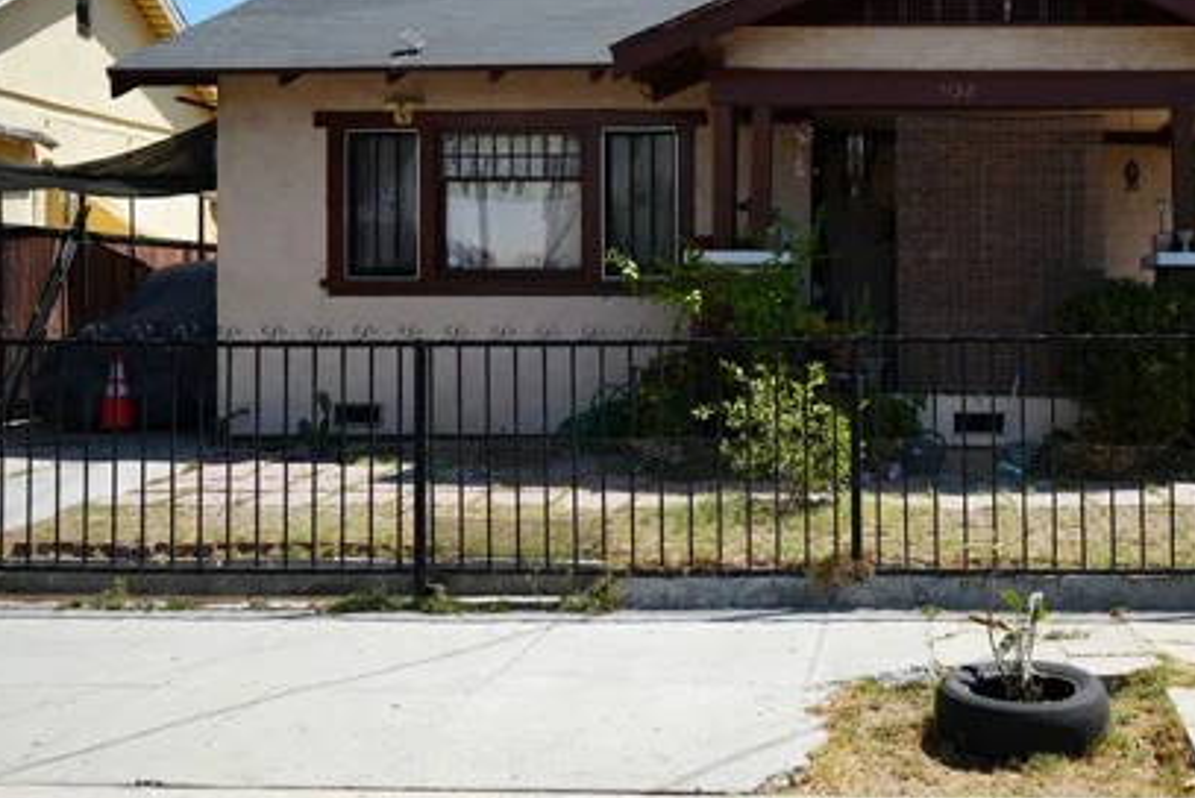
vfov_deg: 30.5
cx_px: 875
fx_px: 1462
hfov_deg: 43.3
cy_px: 321
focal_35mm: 44
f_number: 5
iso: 100
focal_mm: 28
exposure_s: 1/500
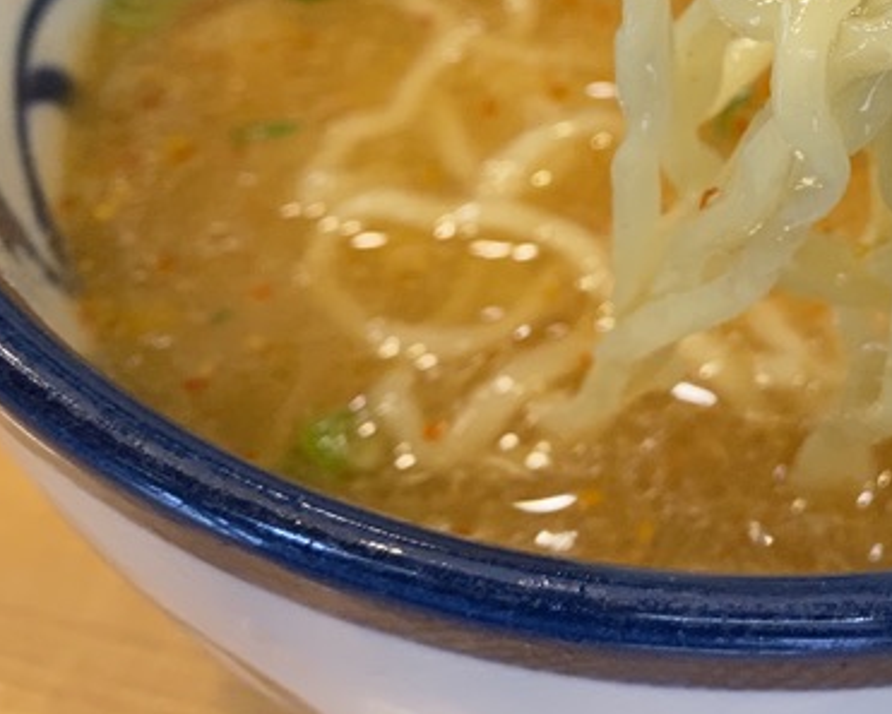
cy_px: -34
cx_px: 1000
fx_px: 1848
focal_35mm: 70
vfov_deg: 21.0
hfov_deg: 25.1
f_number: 1.8
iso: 160
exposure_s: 1/50
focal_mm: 4.25
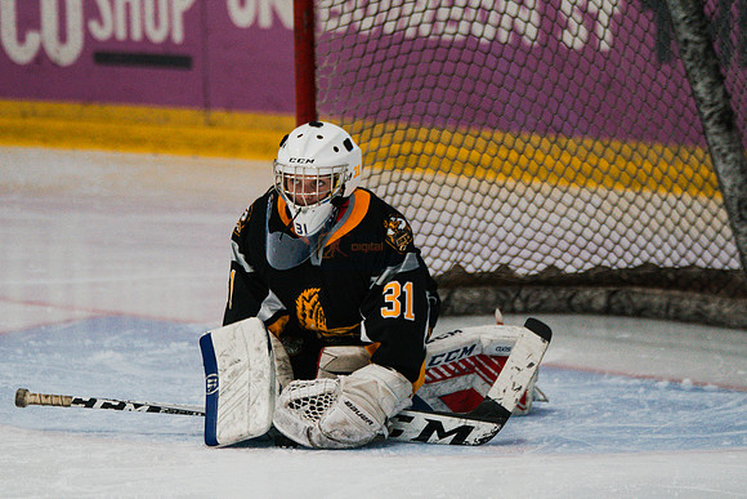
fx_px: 6370
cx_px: 313
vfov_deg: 4.5
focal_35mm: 307
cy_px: 225
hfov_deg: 6.7
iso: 3200
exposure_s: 1/1600
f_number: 3.2
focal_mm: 209
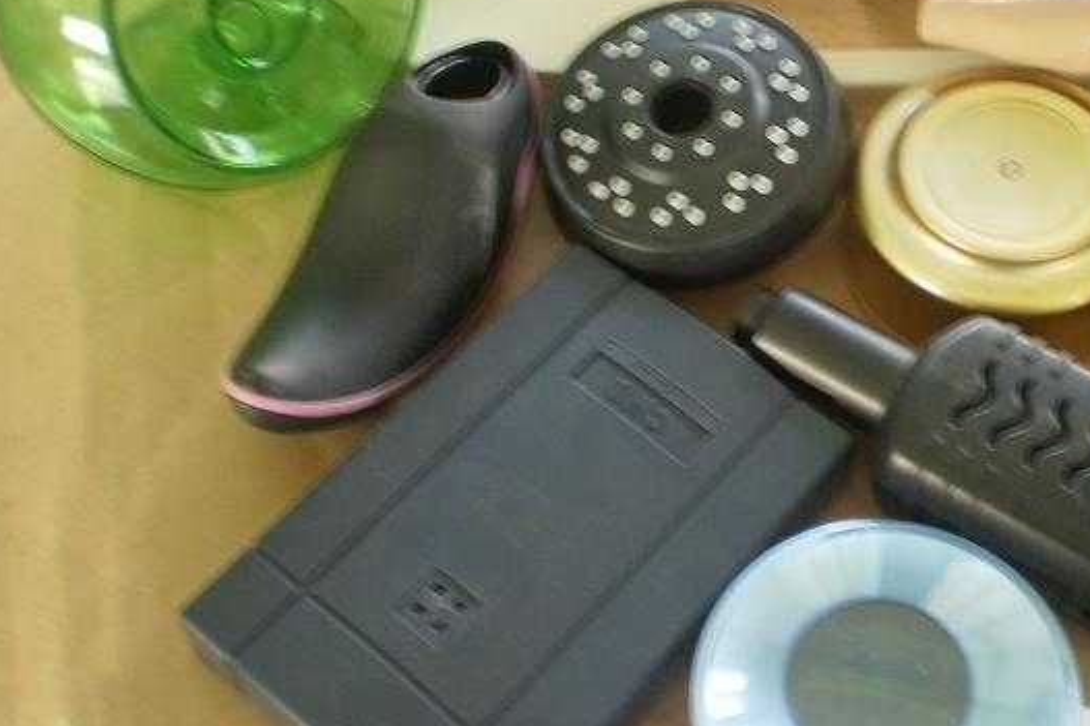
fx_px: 1755
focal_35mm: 58
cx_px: 732
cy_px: 271
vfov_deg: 23.3
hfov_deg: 34.2
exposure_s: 1/5
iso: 125
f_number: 3.1
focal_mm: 6.3
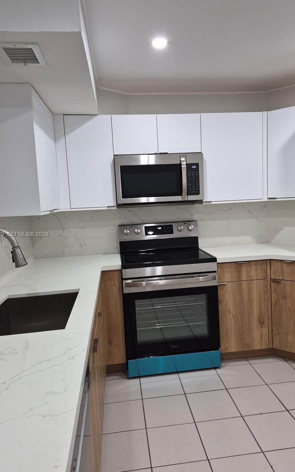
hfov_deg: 49.2
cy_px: 235
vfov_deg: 72.6
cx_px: 155
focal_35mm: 25
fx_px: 322
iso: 200
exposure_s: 1/120
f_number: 1.8
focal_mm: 5.4
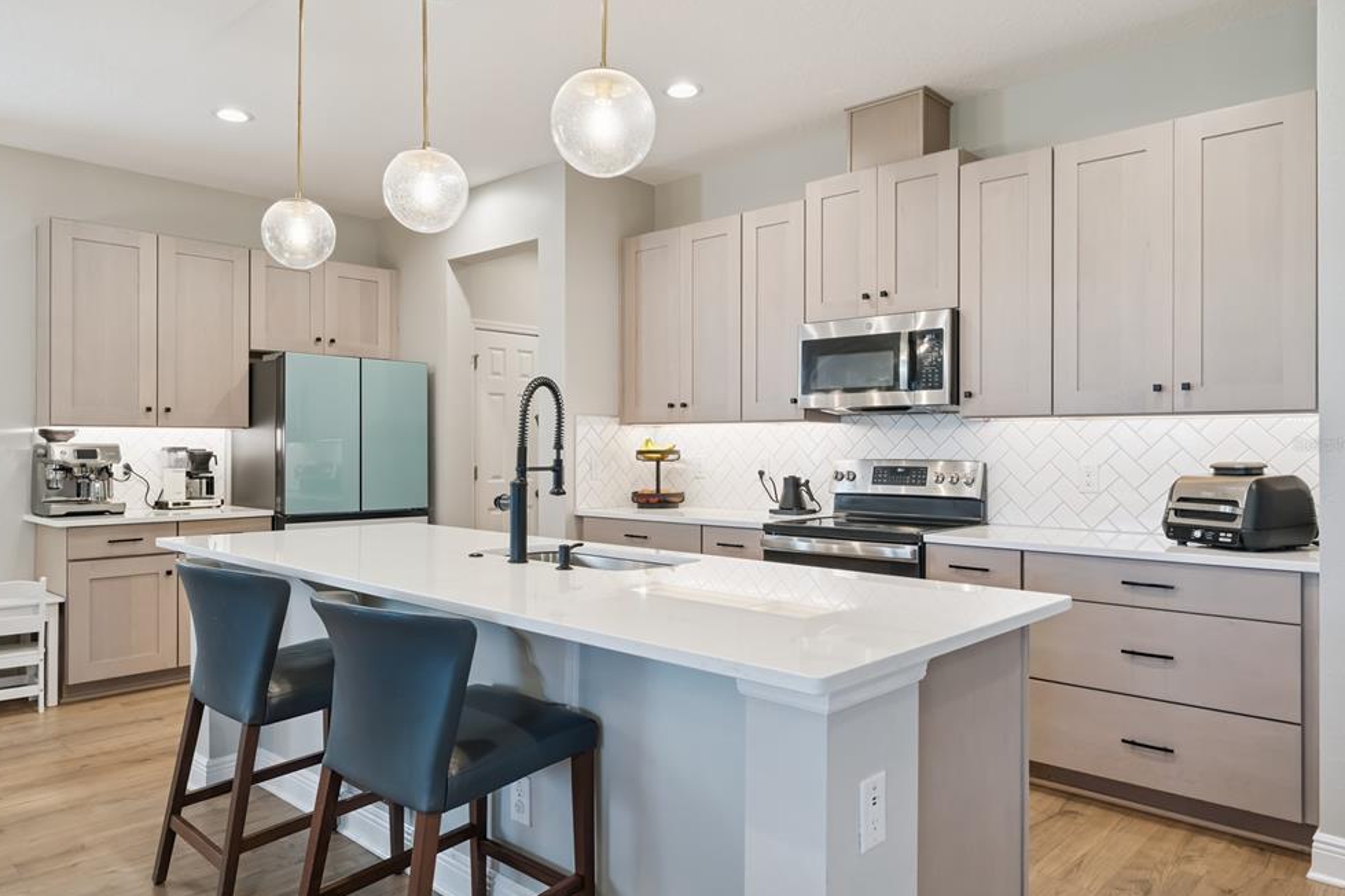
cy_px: 444
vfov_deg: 54.0
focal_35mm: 24
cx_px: 668
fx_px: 878
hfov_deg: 74.9
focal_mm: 22.5
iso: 800
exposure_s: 1/30
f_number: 11
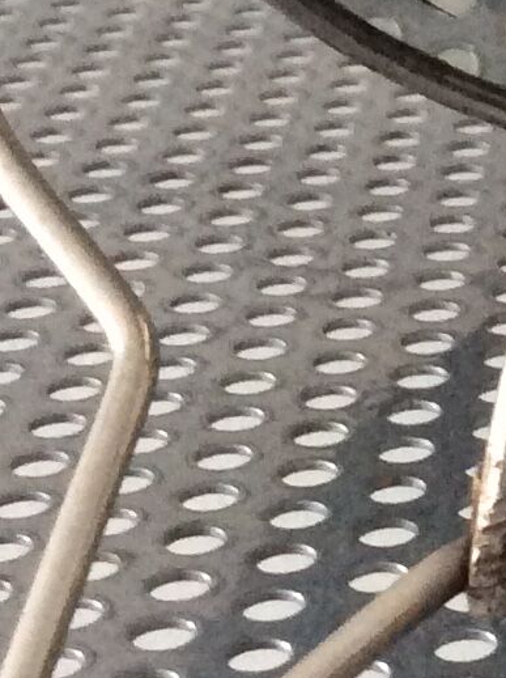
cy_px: -132
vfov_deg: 12.1
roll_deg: -0.4
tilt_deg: -15.2
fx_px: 3126
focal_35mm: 160
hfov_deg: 8.8
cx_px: 973
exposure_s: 1/25
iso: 160
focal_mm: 3.3
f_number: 2.4
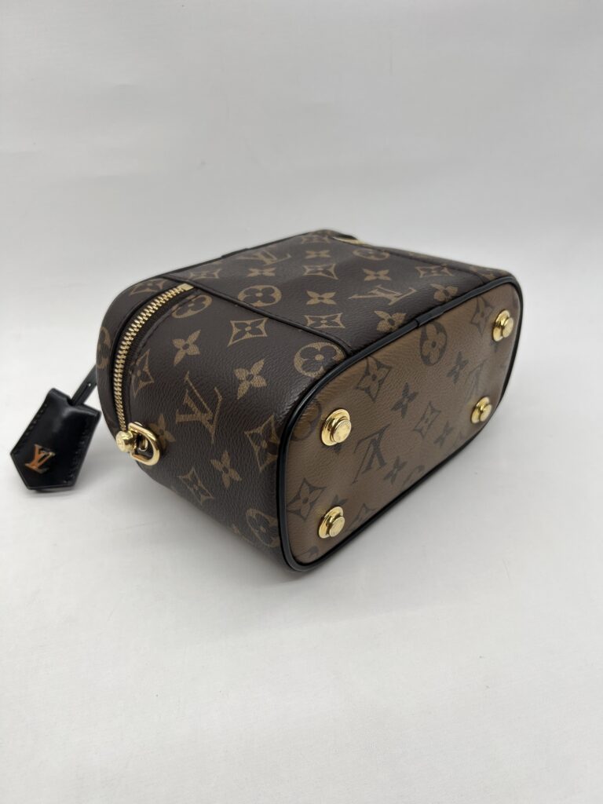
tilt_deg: -33.9
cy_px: 402
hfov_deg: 53.1
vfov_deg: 67.3
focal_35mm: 26
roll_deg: +0.6
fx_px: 604
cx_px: 302
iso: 40
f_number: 1.5
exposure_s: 1/166
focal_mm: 5.7
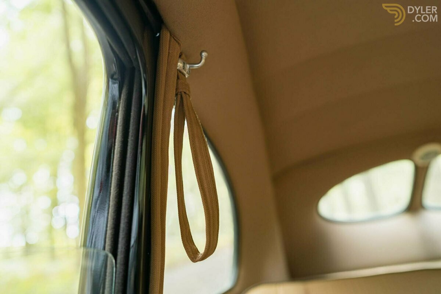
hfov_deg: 54.4
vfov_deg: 37.9
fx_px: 429
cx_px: 220
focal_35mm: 35
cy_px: 147
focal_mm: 35
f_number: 2.8
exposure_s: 1/80
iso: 800
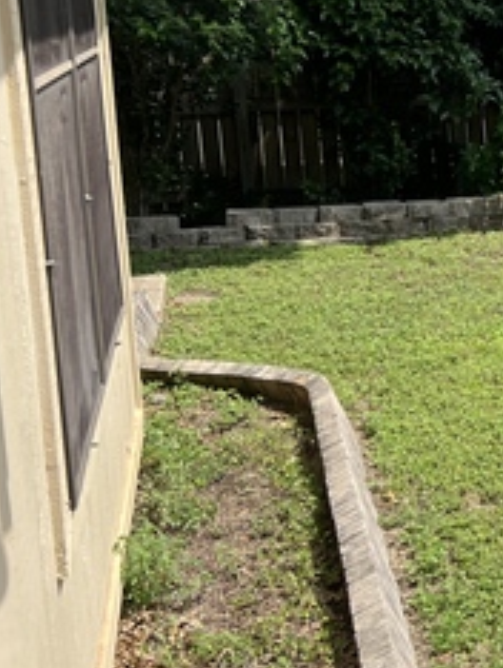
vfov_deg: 27.1
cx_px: 817
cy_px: 194
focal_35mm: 71
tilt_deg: -9.2
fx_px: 1373
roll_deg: +1.7
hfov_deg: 17.9
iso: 50
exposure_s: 1/2299
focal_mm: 5.7
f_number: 1.5
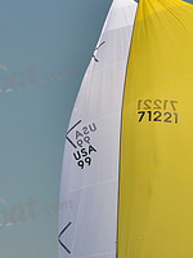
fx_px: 2119
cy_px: 138
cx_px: 140
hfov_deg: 5.2
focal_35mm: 285
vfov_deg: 7.0
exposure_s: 1/1250
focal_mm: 102
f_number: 4.5
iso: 200
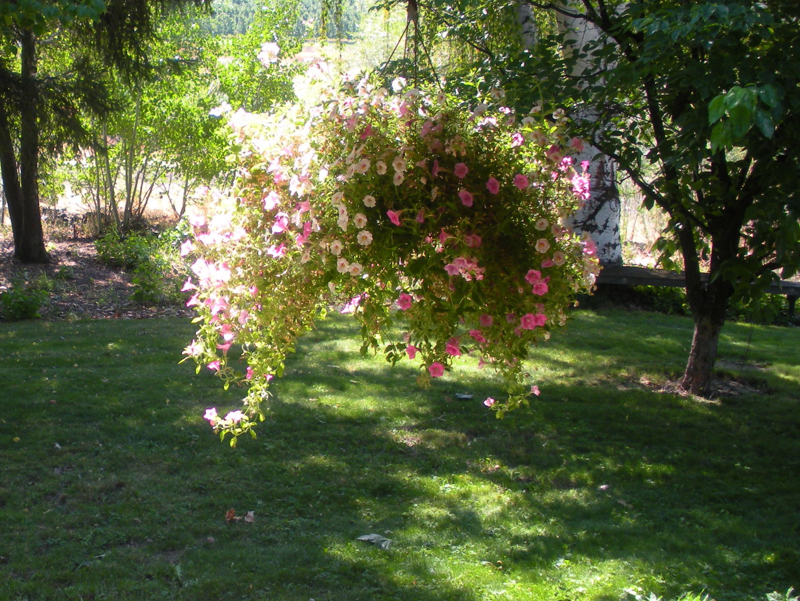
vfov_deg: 25.2
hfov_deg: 32.4
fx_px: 1341
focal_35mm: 58
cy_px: 313
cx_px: 166
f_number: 3.5
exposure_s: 1/97.5
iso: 64
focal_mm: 6.3
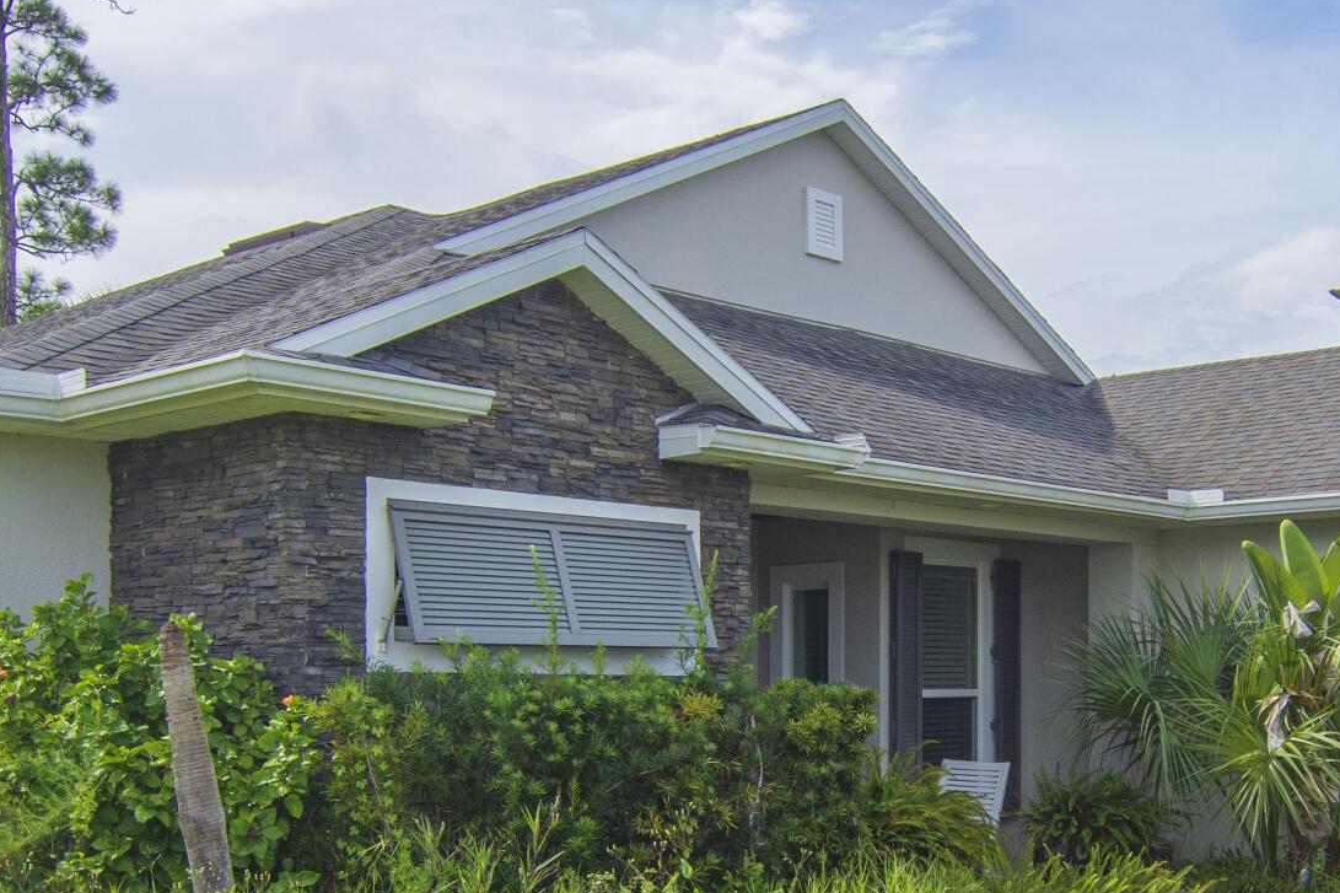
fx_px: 2456
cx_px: 940
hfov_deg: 30.2
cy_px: 635
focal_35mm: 66
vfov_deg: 20.5
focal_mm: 16
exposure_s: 1/250
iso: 100
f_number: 8
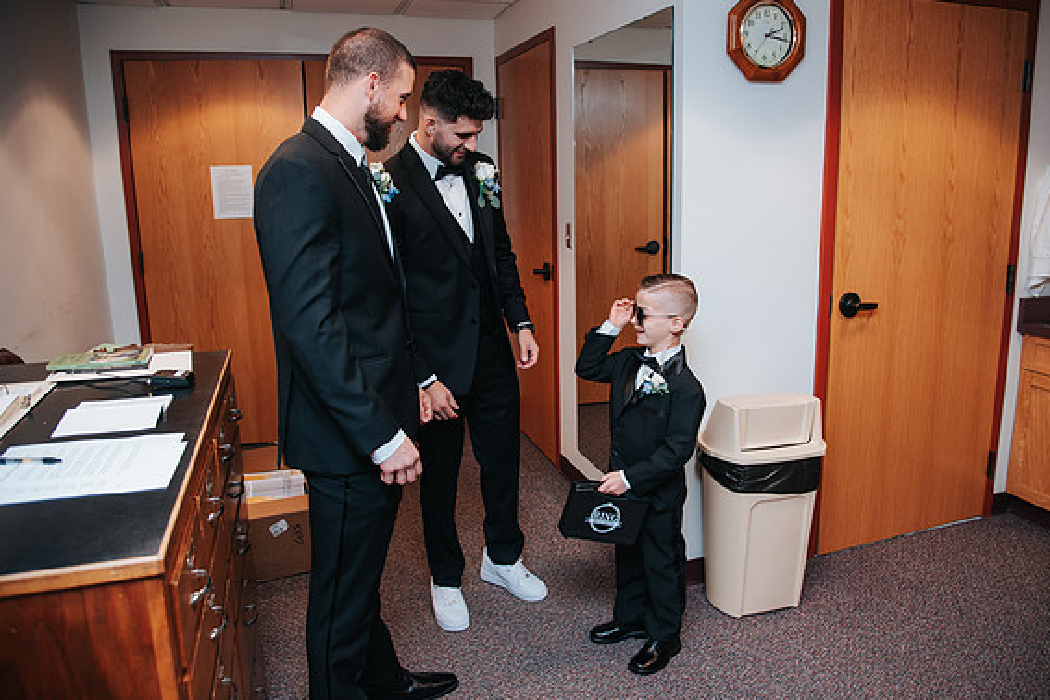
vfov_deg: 49.5
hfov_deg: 69.3
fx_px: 758
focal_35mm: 26
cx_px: 562
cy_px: 322
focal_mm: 24
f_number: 4
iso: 800
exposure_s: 1/200
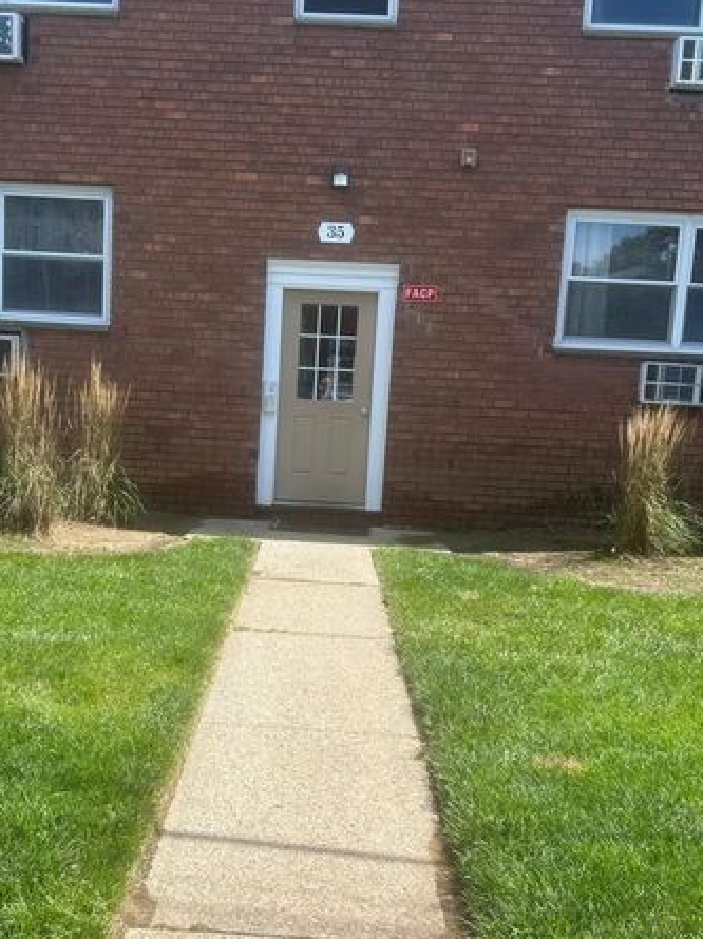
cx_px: 281
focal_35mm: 39
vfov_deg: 47.9
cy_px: 507
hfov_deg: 36.6
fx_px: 1058
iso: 50
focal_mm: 5.7
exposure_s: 1/2915
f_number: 1.5
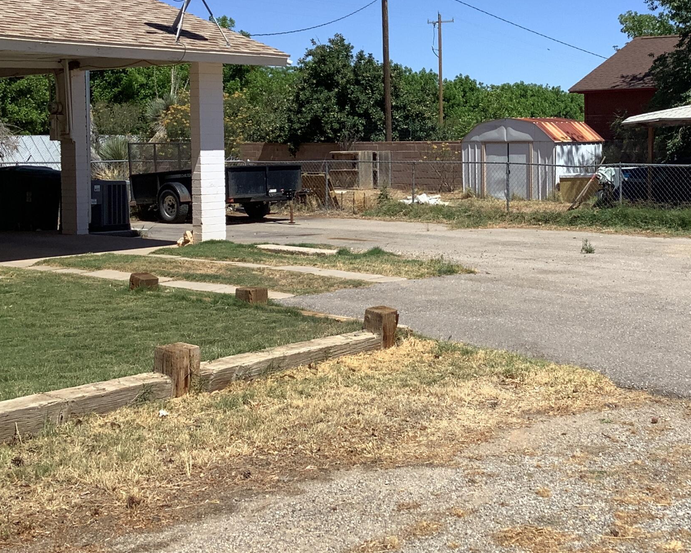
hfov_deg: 33.7
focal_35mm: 55
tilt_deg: -2.5
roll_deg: +1.0
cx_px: 486
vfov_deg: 27.4
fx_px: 1125
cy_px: 166
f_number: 2.4
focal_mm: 3.3
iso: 25
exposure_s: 1/1567
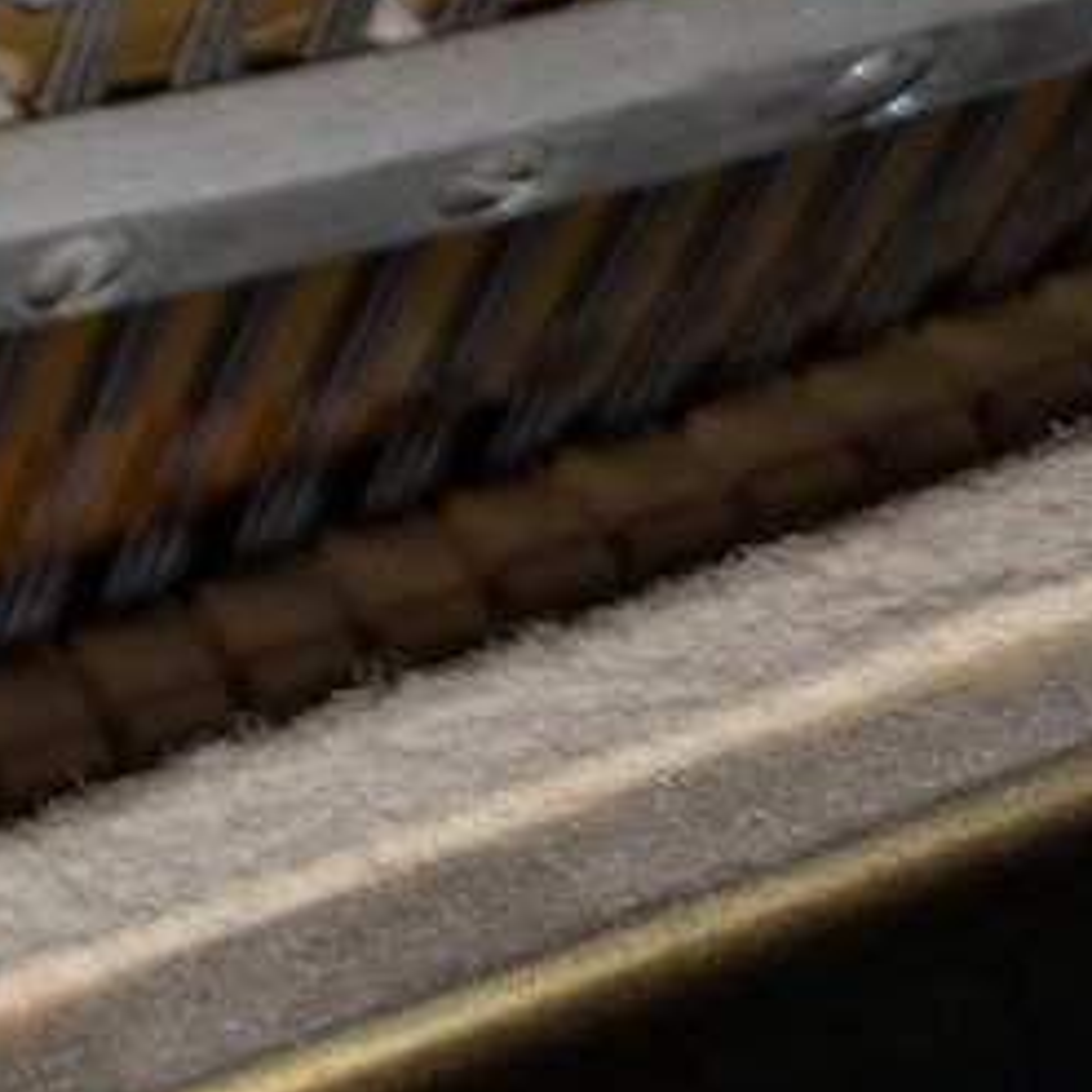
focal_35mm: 86
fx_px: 3069
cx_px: -979
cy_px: -168
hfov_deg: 16.3
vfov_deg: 19.2
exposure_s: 1/100
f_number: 1.89
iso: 207
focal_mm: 5.43
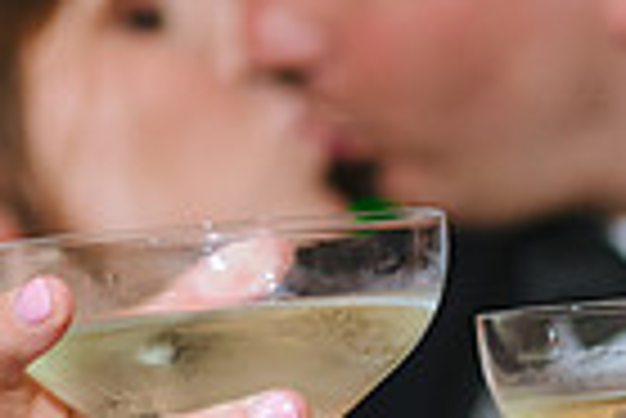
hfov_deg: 6.4
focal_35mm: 321
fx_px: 5588
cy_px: 546
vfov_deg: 4.3
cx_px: 636
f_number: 2.8
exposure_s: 1/80
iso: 640
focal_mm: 70
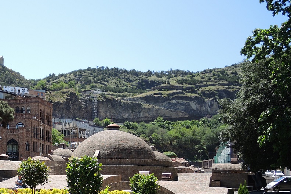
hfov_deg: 39.7
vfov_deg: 27.3
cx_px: 64
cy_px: 166
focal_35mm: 48
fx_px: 388
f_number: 2
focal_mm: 6
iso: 80
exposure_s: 1/1250
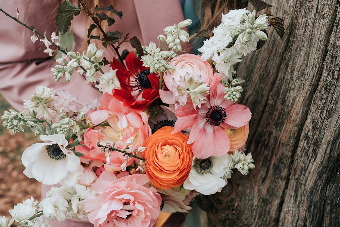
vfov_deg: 25.5
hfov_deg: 37.4
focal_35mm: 53
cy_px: 114
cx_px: 170
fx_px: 502
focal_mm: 53.1
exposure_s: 1/200
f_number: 9
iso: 250
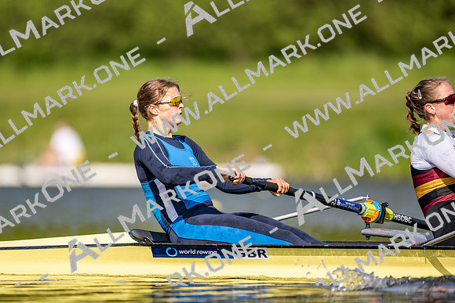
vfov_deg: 2.3
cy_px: 152
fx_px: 7585
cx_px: 228
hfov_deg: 3.4
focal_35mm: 600
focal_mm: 600
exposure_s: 1/2500
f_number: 4
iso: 250
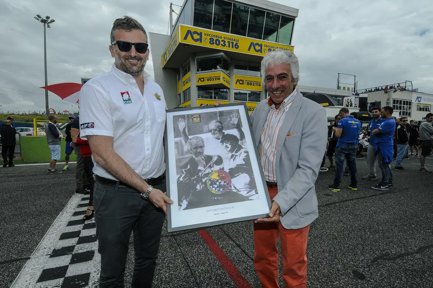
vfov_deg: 67.2
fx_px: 216
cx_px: 216
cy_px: 144
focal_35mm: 18
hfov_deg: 90.1
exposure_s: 1/250
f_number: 16
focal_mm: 12
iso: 280
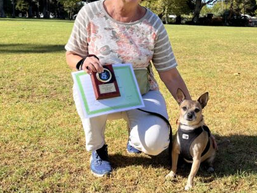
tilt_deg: -7.5
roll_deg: +0.1
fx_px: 356
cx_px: 125
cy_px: 66
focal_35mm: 48
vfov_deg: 30.1
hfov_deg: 39.7
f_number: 1.6
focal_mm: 5.1
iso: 50
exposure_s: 1/2179
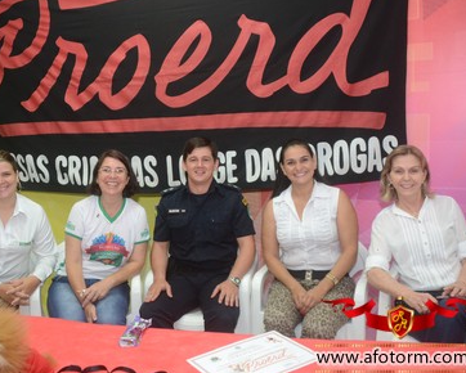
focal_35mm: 35
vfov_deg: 42.3
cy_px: 186
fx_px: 483
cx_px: 207
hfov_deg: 51.4
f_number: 3.5
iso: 1600
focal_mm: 20
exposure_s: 1/100
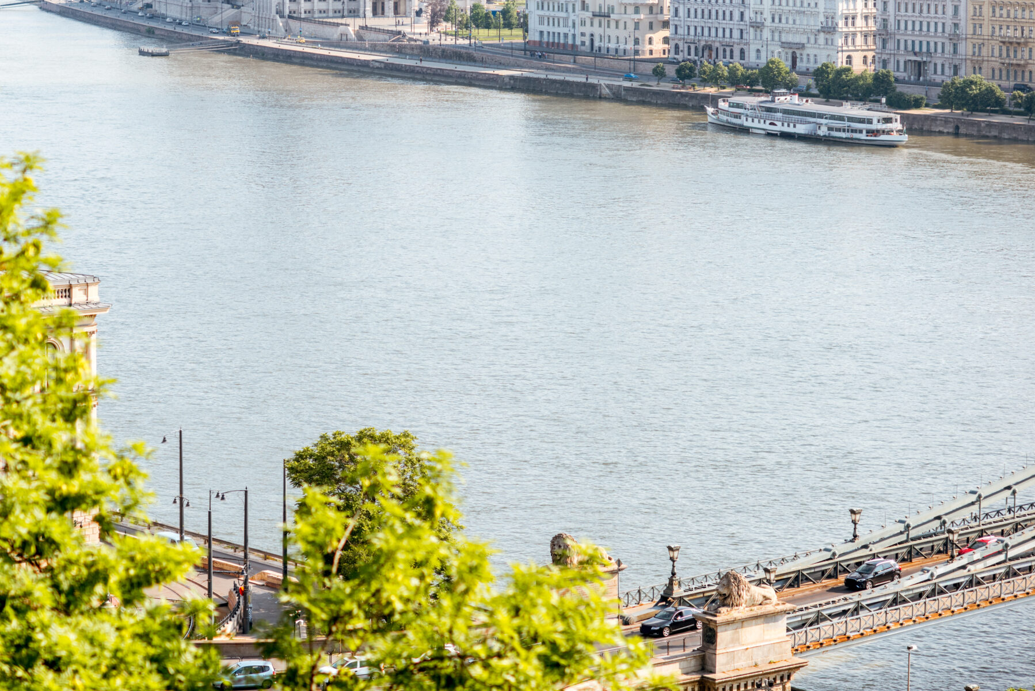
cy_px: 216
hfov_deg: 16.9
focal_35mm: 121
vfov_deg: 11.3
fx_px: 3481
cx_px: 378
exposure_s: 1/3200
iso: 200
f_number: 2.5
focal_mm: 85
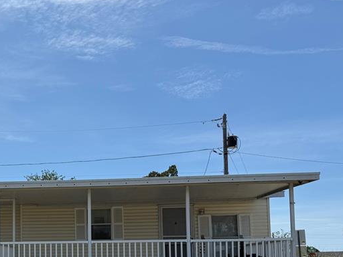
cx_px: 41
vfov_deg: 29.0
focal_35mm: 48
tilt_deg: +4.4
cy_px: 232
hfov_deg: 37.3
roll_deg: +0.0
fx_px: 476
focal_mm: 6.76
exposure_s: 1/6173
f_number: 1.78
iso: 80
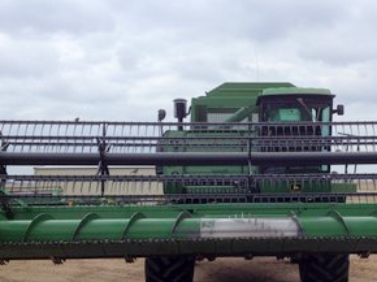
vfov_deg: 25.2
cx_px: 255
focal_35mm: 58
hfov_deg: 32.9
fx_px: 631
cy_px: 165
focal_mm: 4.28
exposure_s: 1/488
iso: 64
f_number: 2.4
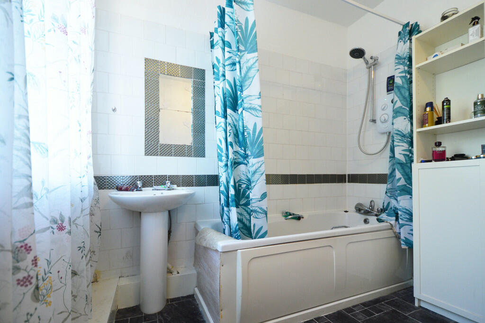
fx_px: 202
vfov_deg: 77.2
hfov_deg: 100.4
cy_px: 162
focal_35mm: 15
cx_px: 242
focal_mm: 10
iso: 640
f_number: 3.5
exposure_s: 1/60
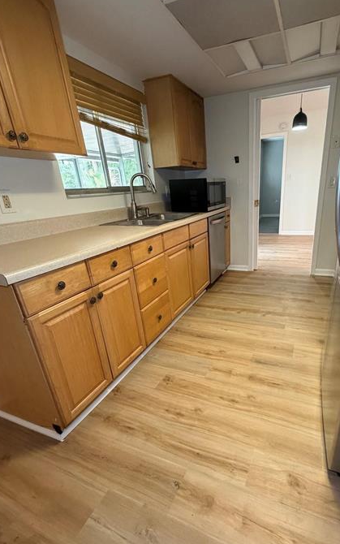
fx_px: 252
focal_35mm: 17
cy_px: 291
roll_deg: +3.7
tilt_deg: -22.8
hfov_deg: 67.1
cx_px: 211
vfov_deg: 94.2
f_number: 2.2
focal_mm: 2.22
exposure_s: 1/60
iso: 400
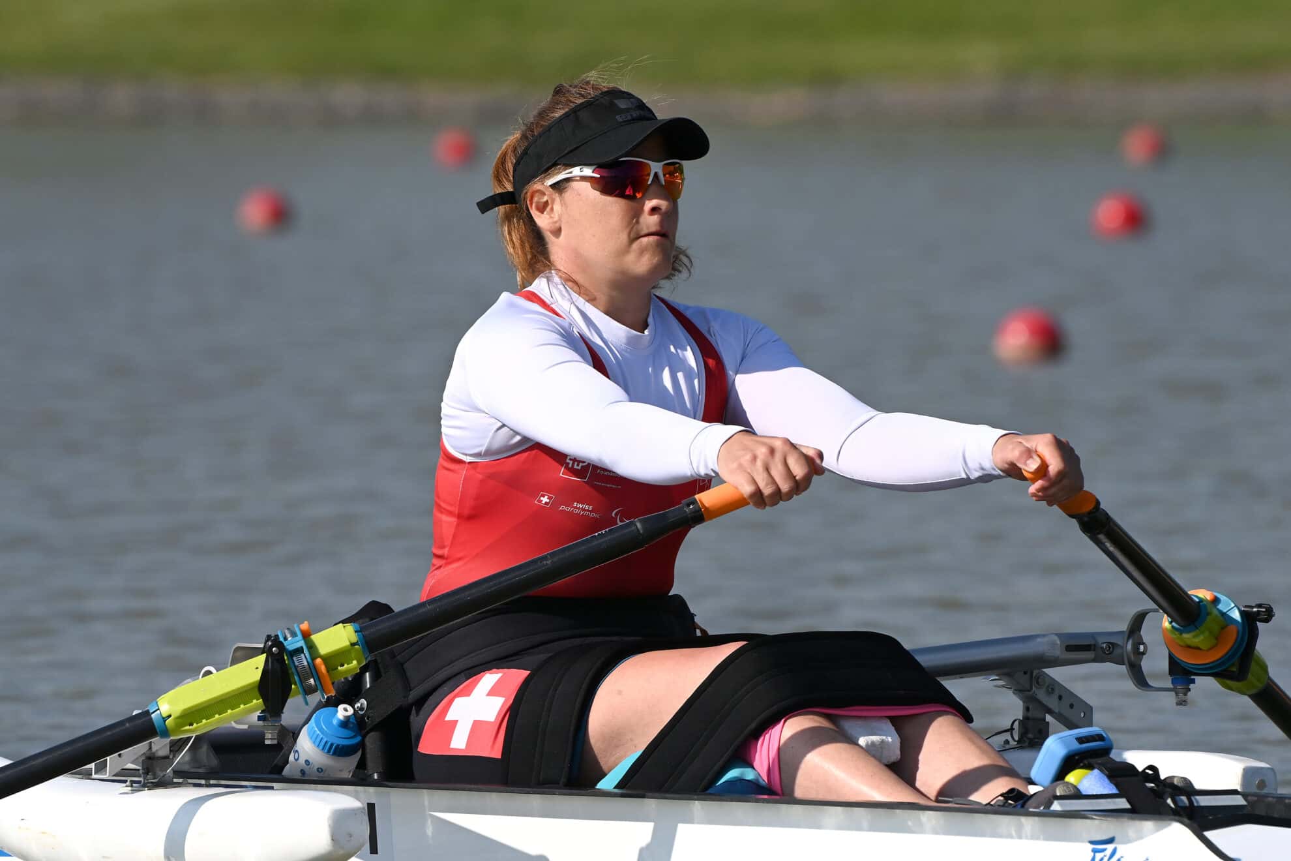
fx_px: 20081
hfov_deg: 3.7
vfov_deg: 2.5
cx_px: 646
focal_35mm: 560
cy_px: 430
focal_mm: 560
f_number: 11
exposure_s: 1/1250
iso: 640
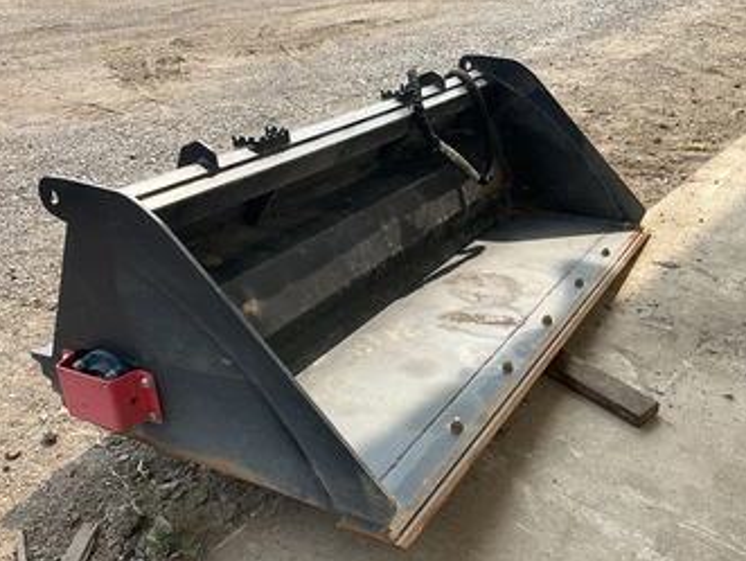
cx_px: 406
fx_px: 755
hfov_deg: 52.5
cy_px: 329
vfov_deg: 40.6
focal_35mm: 35
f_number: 1.8
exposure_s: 1/642
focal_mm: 3
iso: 25
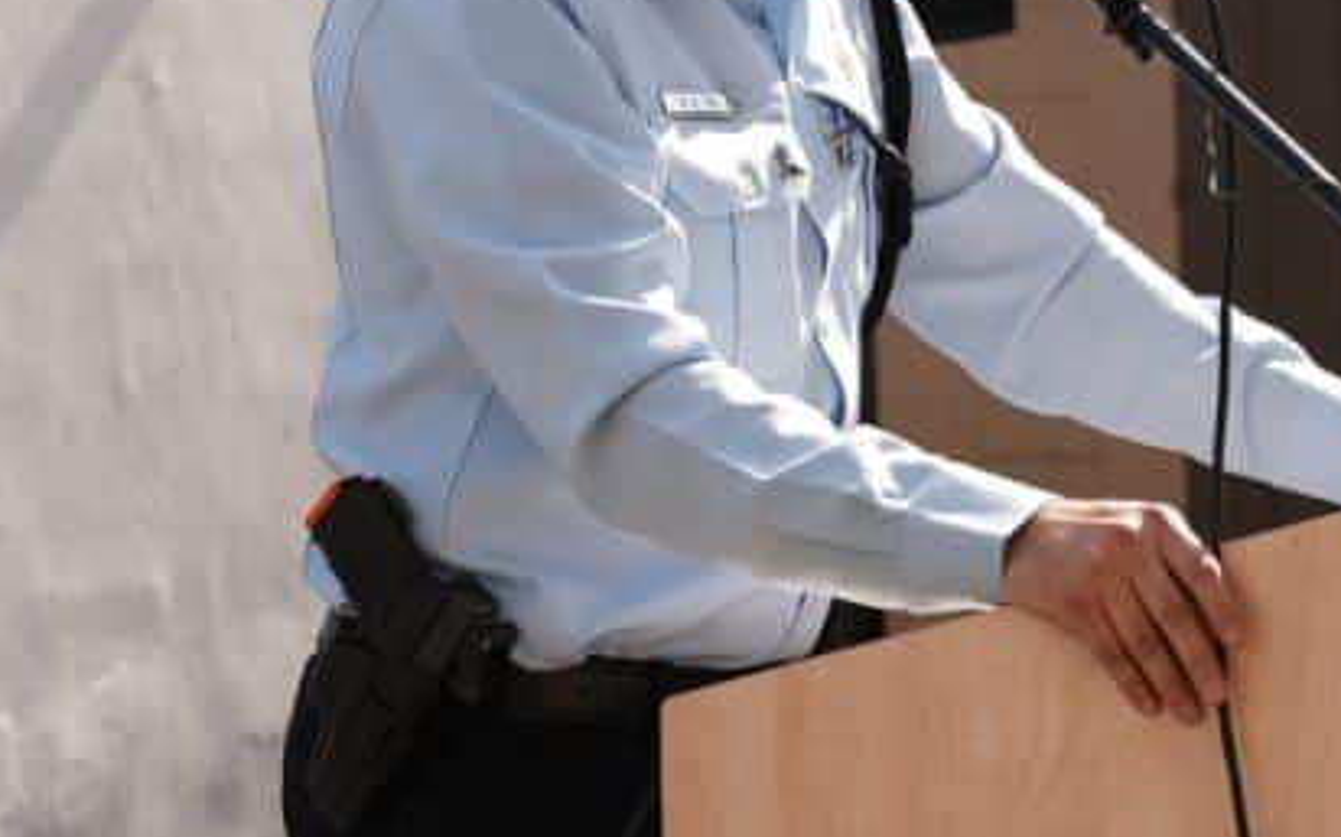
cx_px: 1116
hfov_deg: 10.1
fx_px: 7598
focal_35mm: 208
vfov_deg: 6.3
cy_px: 117
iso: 50
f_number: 5.6
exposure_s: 1/160
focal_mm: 70
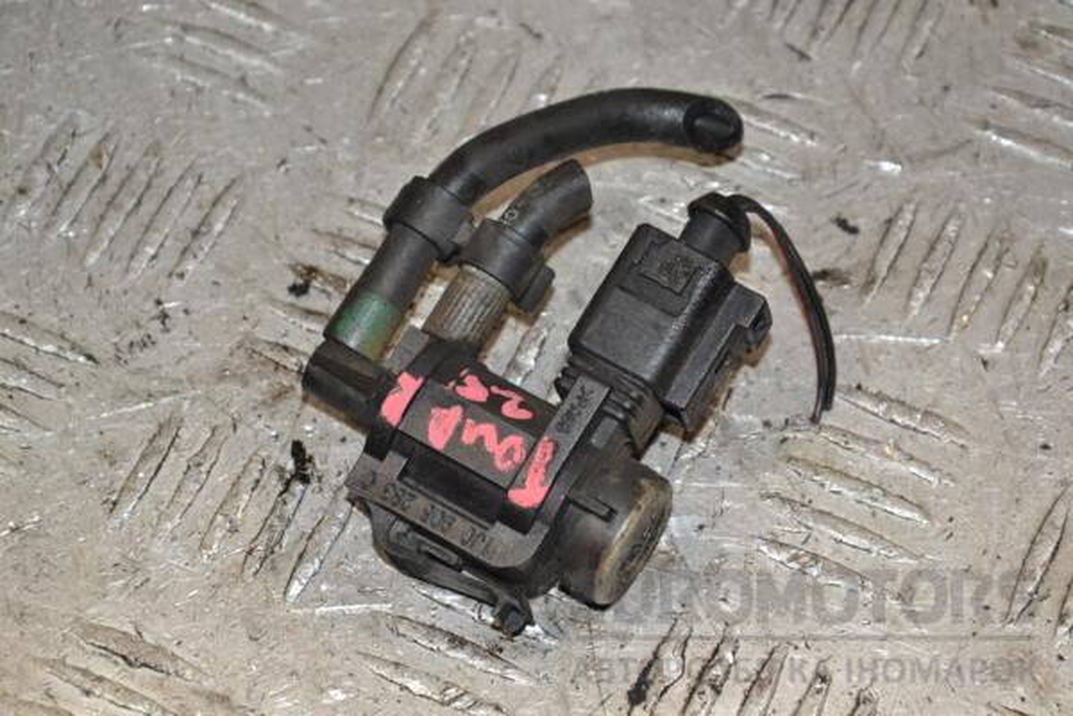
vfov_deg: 9.9
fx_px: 4113
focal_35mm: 138
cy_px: 358
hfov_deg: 14.9
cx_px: 536
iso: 800
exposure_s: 1/200
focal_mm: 92
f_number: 8
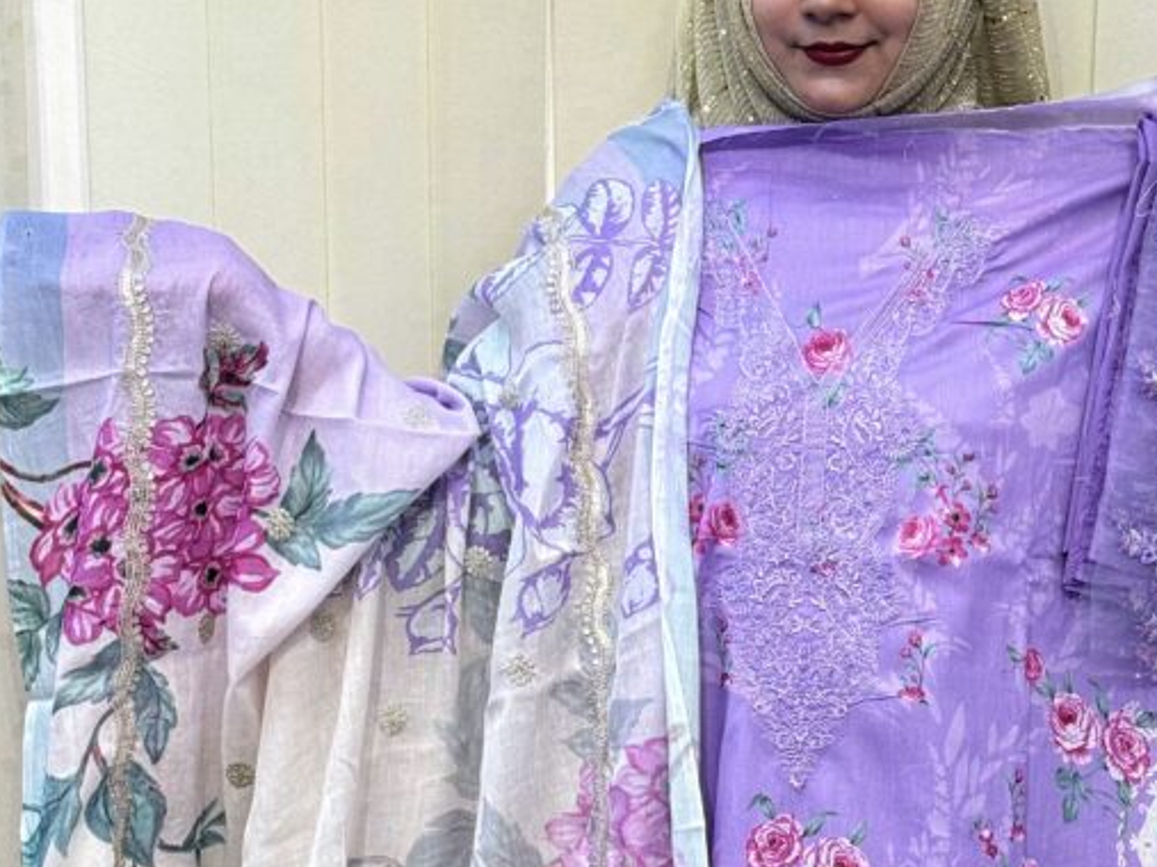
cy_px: 783
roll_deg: -1.2
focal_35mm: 97
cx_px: 753
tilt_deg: -11.6
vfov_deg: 15.1
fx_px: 3241
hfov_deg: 20.2
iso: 64
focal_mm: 6.76
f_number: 1.78
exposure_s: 1/270
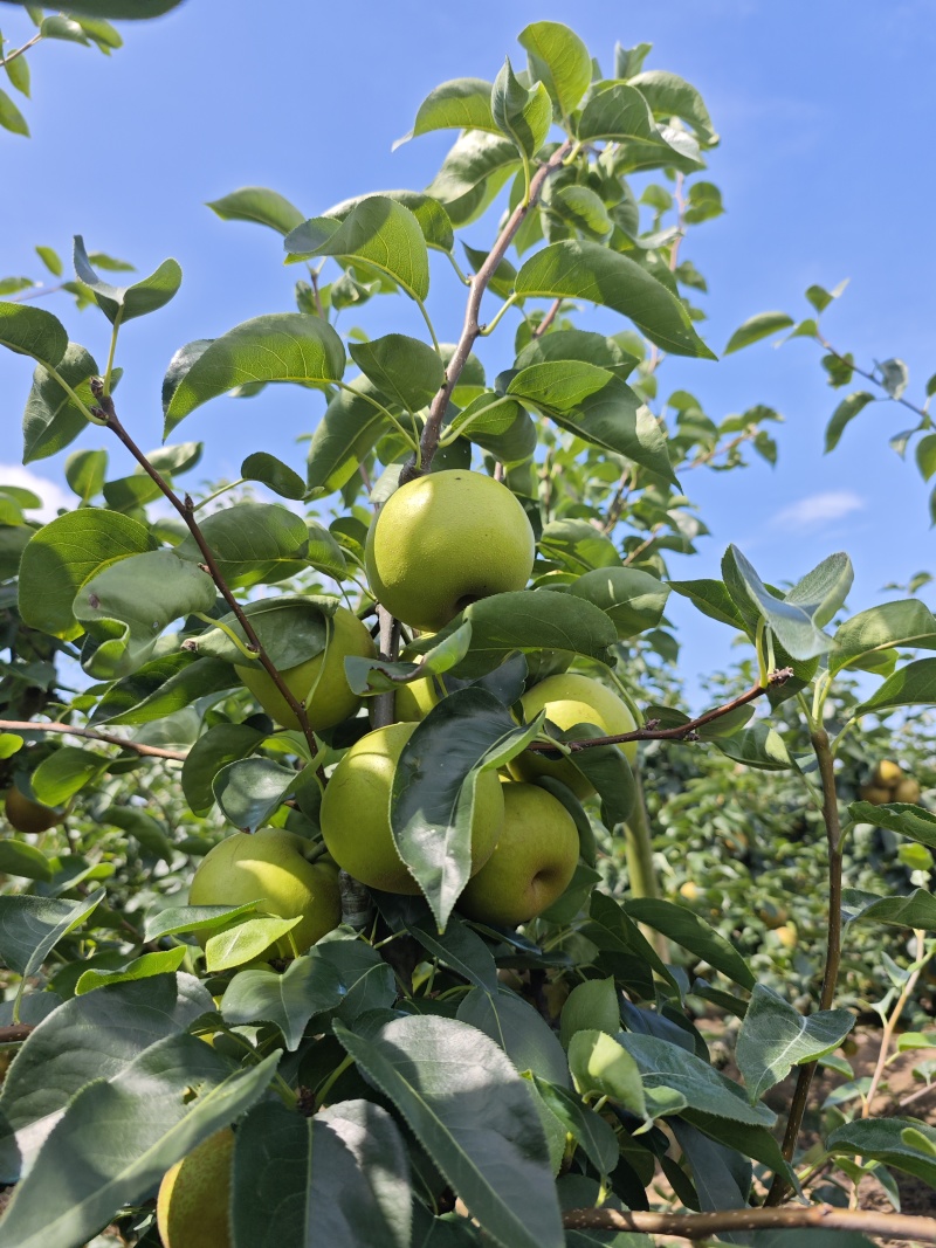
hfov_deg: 58.9
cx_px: 468
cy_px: 624
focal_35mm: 23
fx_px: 829
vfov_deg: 73.9
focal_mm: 6.55
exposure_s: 1/1672
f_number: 1.6
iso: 50
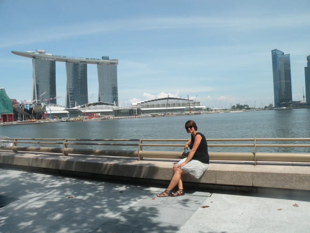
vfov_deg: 51.4
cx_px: 155
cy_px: 116
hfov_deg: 65.3
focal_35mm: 27
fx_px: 242
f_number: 6.3
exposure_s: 1/278
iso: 64
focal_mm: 4.7
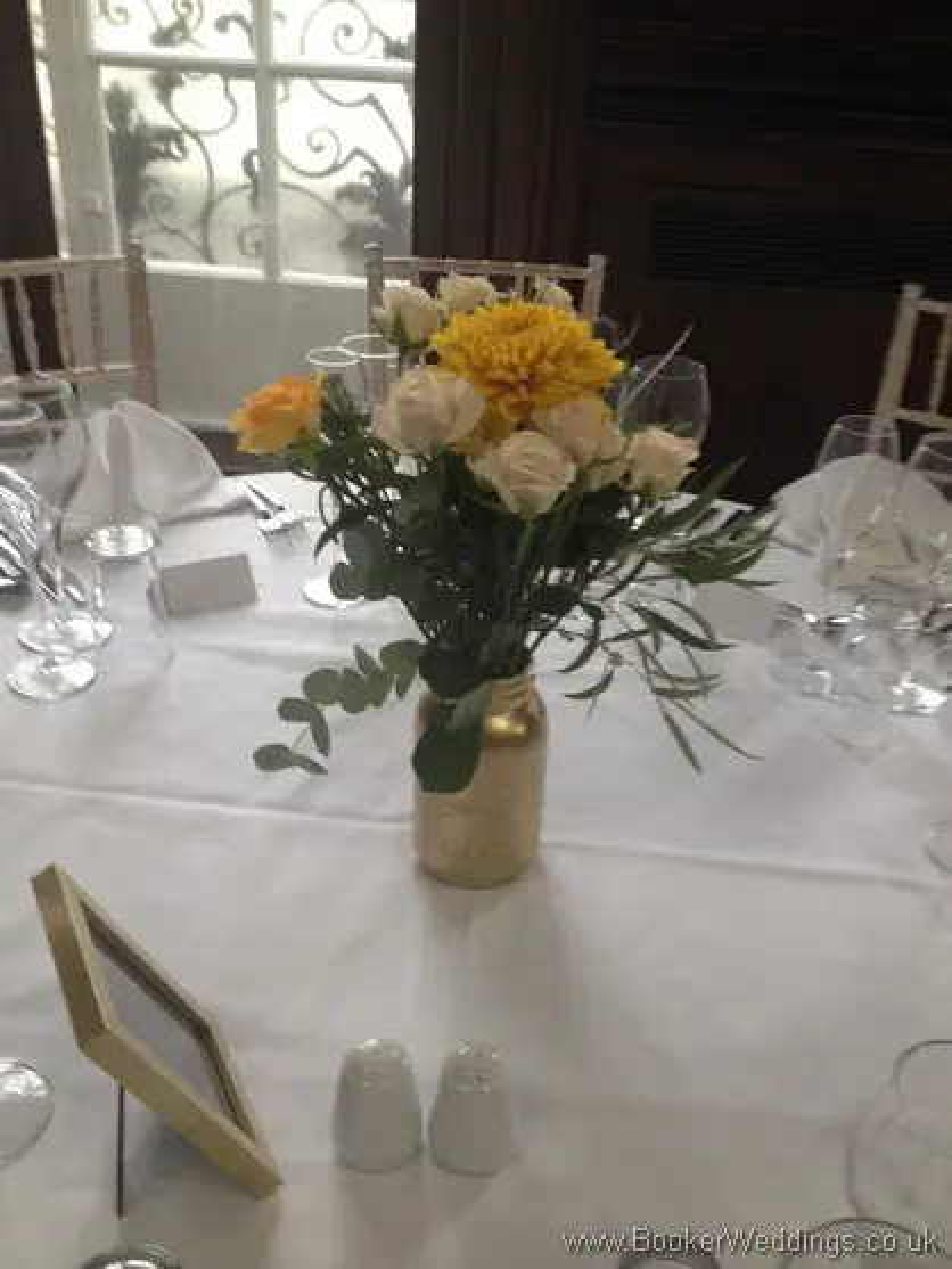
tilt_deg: -30.8
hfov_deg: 40.7
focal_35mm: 35
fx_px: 1283
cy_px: 634
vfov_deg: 52.6
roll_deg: -2.8
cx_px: 476
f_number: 2.4
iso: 50
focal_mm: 4.28
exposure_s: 1/20
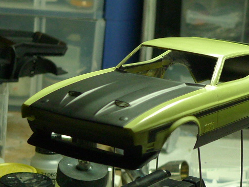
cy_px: 84
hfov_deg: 13.9
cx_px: 161
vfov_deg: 10.4
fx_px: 1021
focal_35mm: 142
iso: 400
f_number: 2.8
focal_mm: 12.8
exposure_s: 1/80
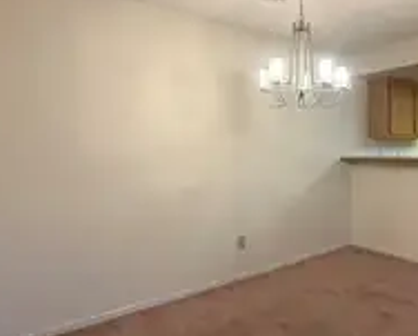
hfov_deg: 57.3
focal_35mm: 29
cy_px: 151
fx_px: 359
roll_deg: +0.9
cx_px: 314
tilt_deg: -0.2
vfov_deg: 50.0
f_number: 2.2
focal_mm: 2.22
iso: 640
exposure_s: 1/120
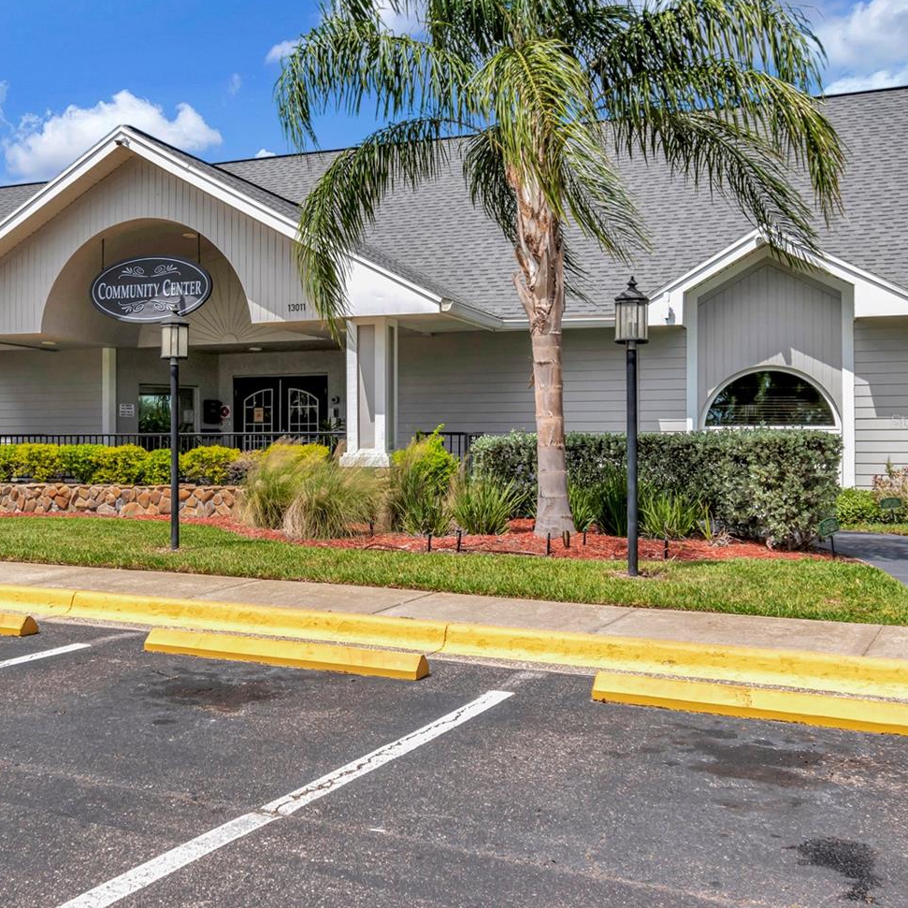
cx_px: 226
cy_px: 421
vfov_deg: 40.0
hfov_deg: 39.0
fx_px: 1246
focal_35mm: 42
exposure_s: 1/1250
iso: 200
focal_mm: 20
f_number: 7.1
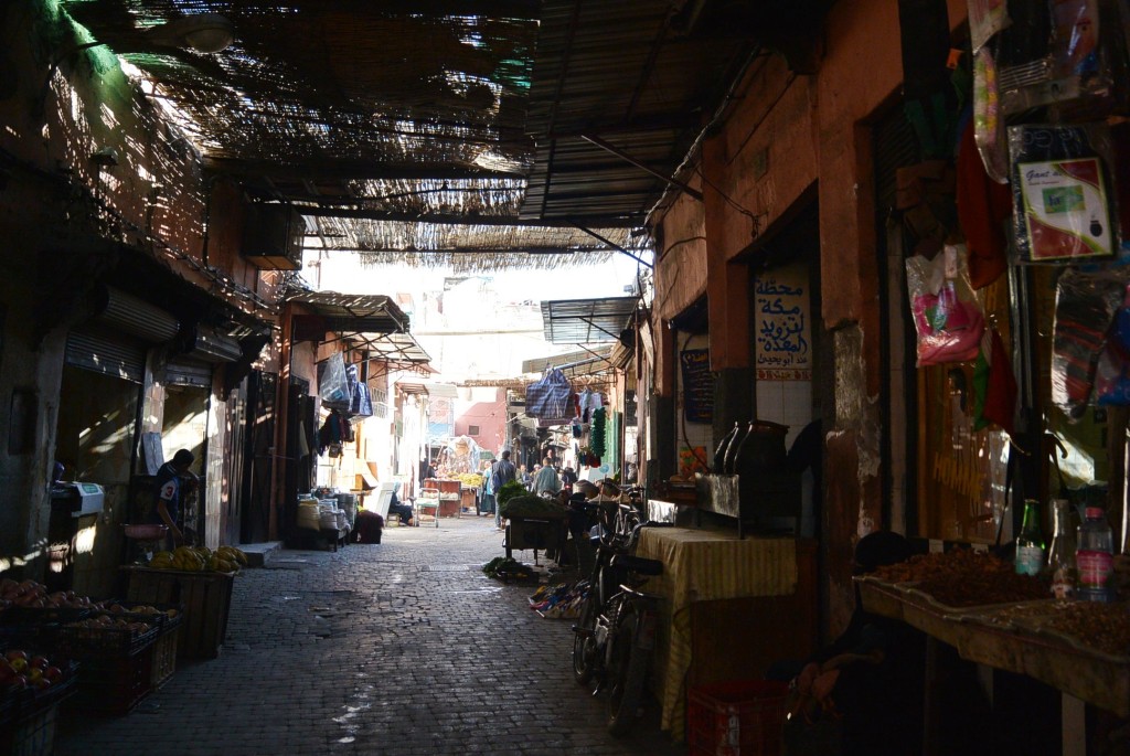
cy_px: 378
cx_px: 565
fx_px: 911
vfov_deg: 45.1
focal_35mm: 29
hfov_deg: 63.6
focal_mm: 11
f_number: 3.5
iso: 200
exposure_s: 1/250
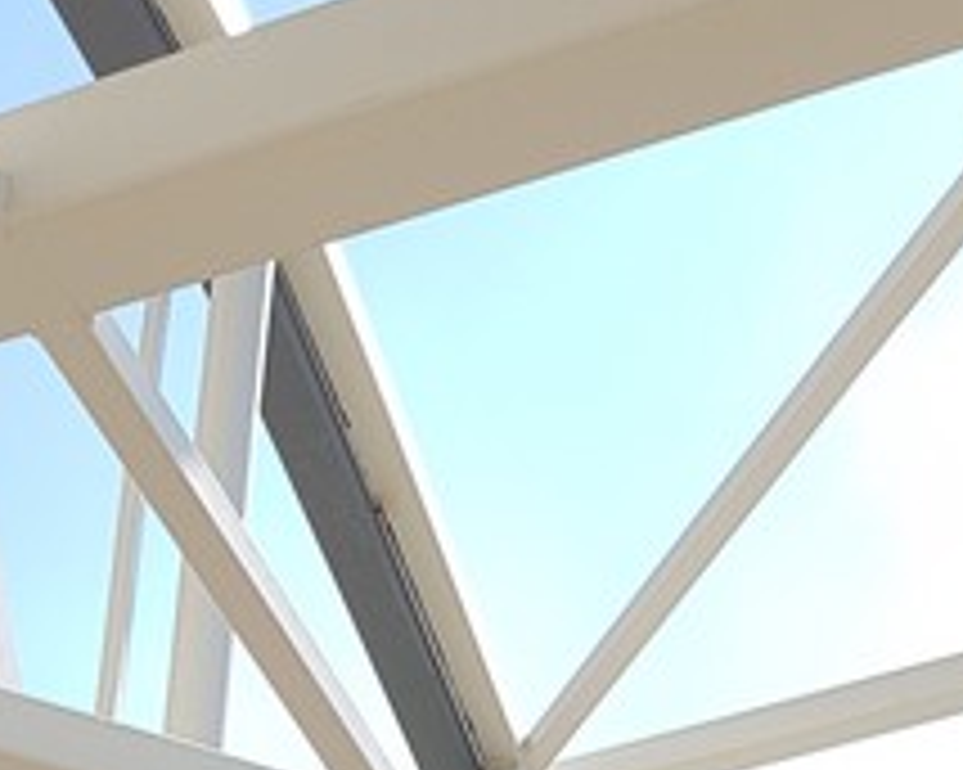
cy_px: 1400
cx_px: 652
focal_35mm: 95
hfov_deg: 20.1
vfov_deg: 14.2
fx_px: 2706
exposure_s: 1/1212
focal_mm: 4.2
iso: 40
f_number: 1.7
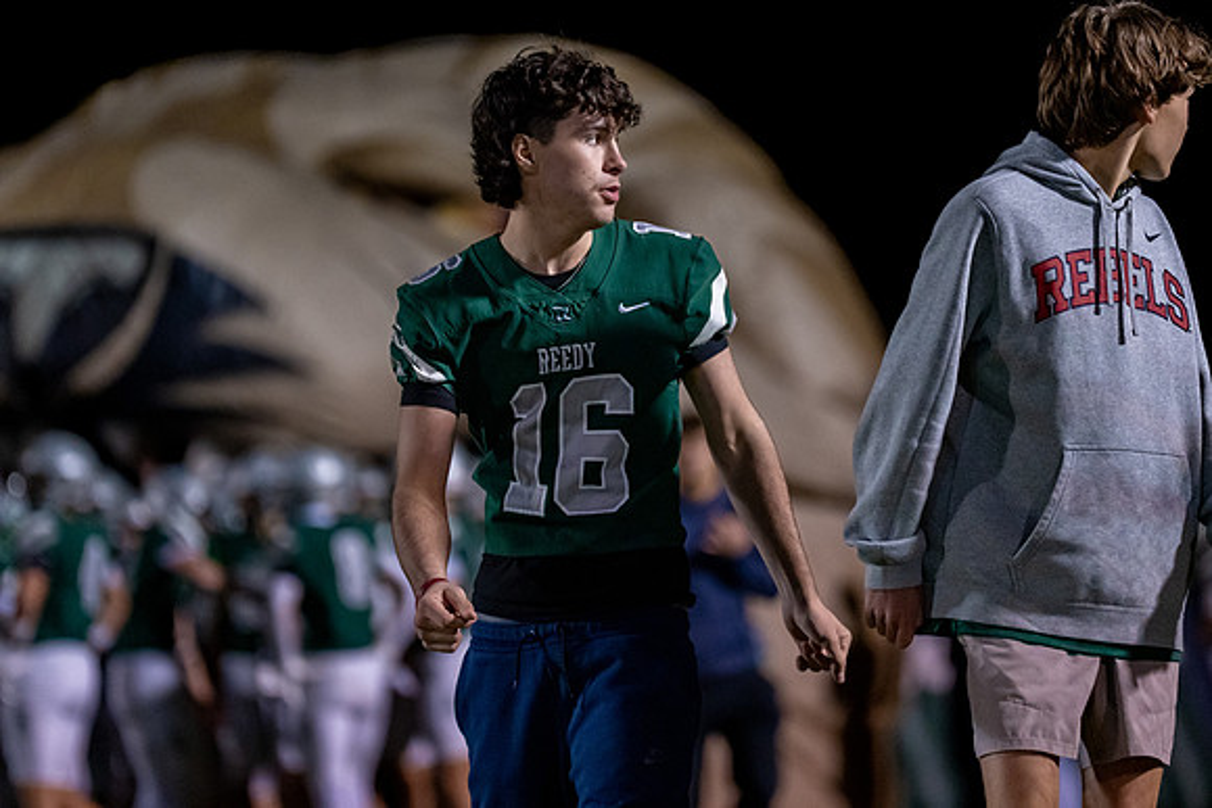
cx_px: 622
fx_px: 9189
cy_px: 315
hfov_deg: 7.5
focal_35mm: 273
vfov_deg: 5.0
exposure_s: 1/1000
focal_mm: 200
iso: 3200
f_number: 2.8
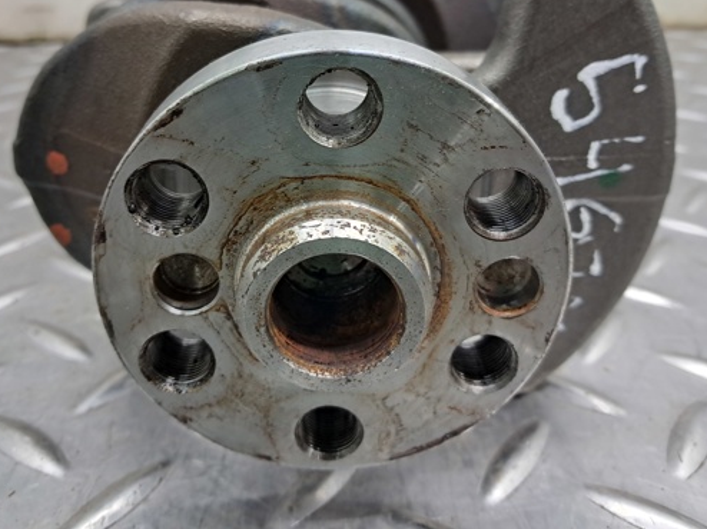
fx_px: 714
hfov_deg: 52.6
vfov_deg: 40.5
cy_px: 208
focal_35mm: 35
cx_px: 325
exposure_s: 1/50
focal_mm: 4
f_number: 1.8
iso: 200
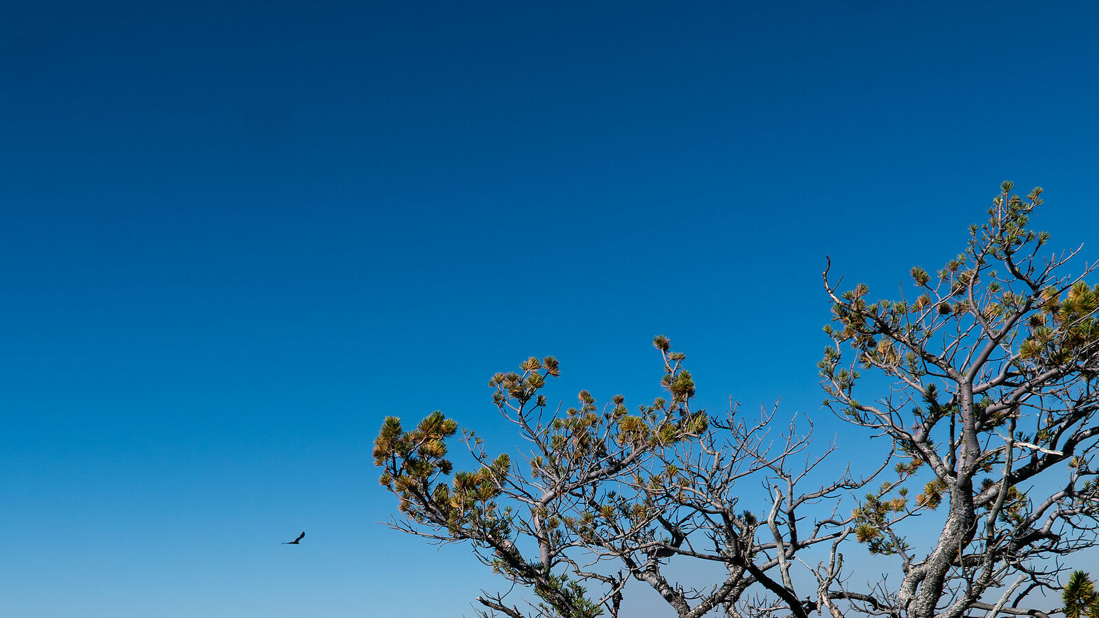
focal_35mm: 55
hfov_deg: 38.0
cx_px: 498
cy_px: 553
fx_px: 1597
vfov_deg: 21.4
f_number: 5
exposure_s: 1/1250
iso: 100
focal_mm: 23
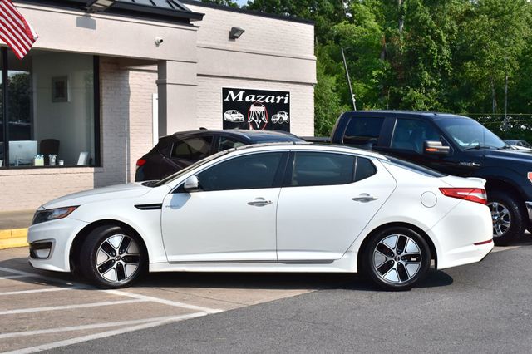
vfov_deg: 23.8
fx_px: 842
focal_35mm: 57
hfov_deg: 35.1
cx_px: 266
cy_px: 177
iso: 200
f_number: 11
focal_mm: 38
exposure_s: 1/500
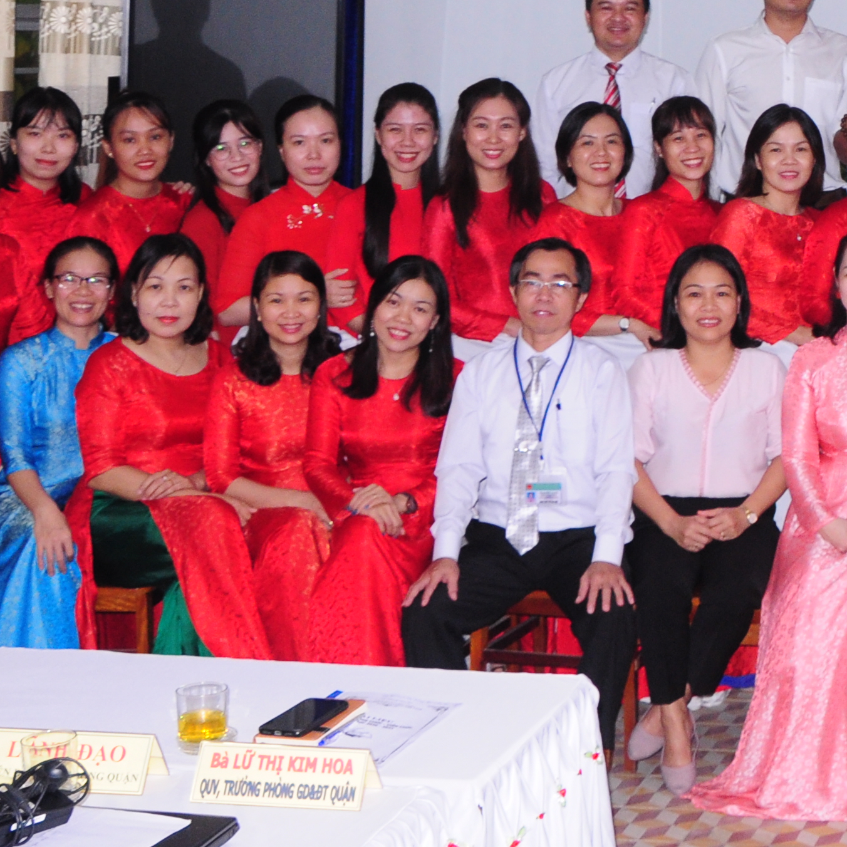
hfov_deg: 12.0
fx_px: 3913
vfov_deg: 12.2
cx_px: 1125
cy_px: 41
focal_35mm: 141
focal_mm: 35
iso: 640
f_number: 9
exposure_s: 1/80
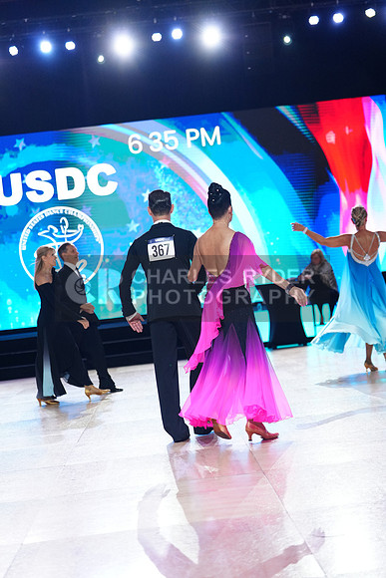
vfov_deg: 28.8
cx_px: 193
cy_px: 289
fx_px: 1125
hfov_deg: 19.5
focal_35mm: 70
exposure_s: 1/500
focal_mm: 70
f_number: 2.8
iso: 2000
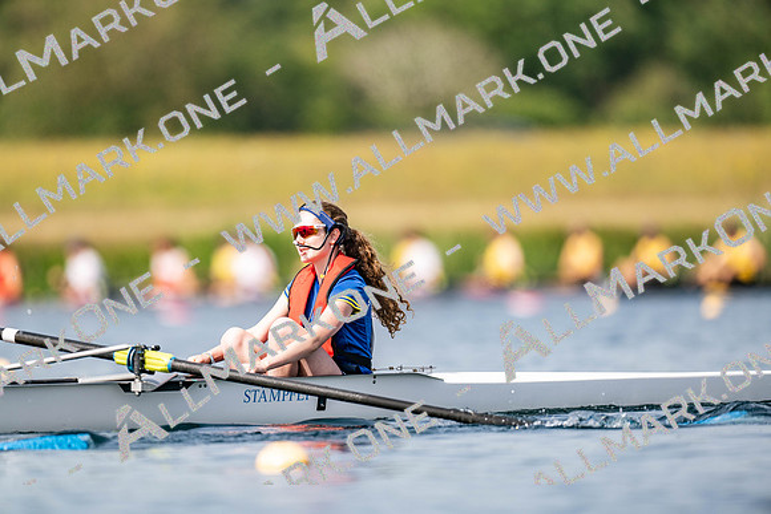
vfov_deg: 2.3
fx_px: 12852
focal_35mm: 600
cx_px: 386
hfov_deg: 3.4
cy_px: 257
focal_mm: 600
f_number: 4
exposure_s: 1/2500
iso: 160
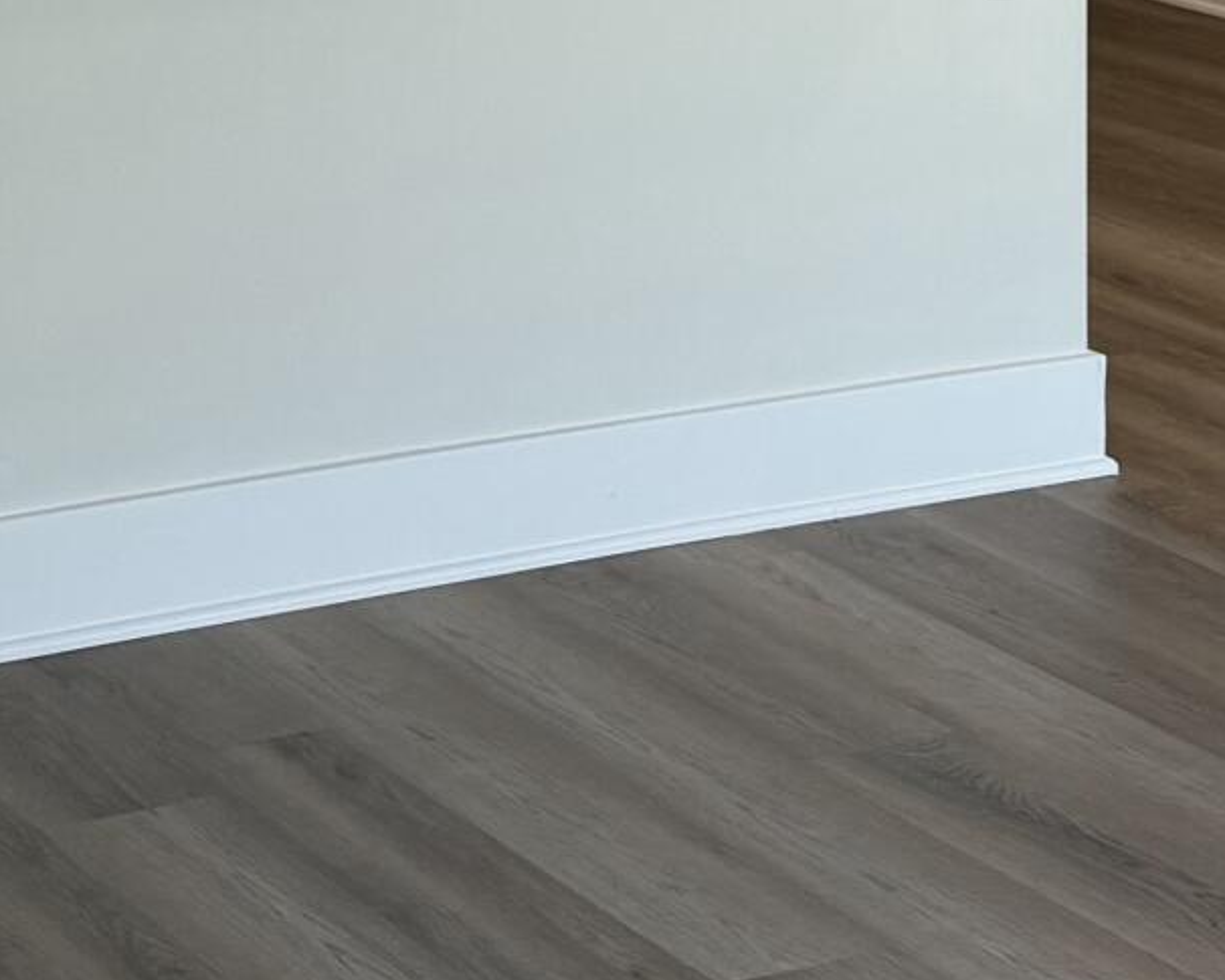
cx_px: -142
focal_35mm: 116
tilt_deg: -1.6
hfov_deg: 16.1
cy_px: -766
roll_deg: +0.6
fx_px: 4206
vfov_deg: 12.2
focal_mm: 6.76
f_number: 1.78
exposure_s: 1/121
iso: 100
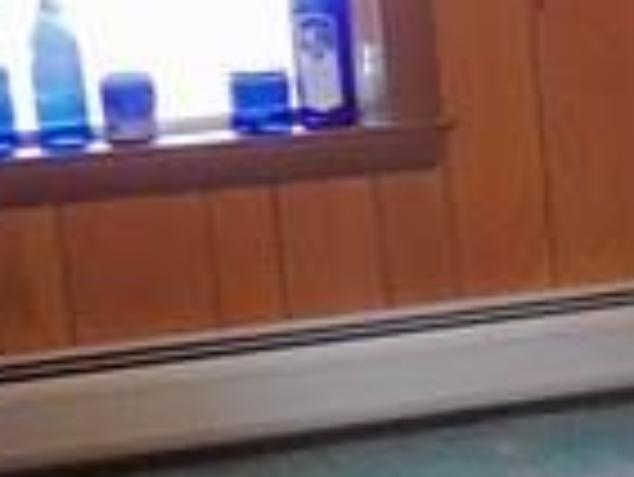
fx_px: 3318
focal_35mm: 181
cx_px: 2163
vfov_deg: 8.2
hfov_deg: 8.4
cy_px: 202
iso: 450
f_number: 3.3
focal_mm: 4.5
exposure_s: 1/8
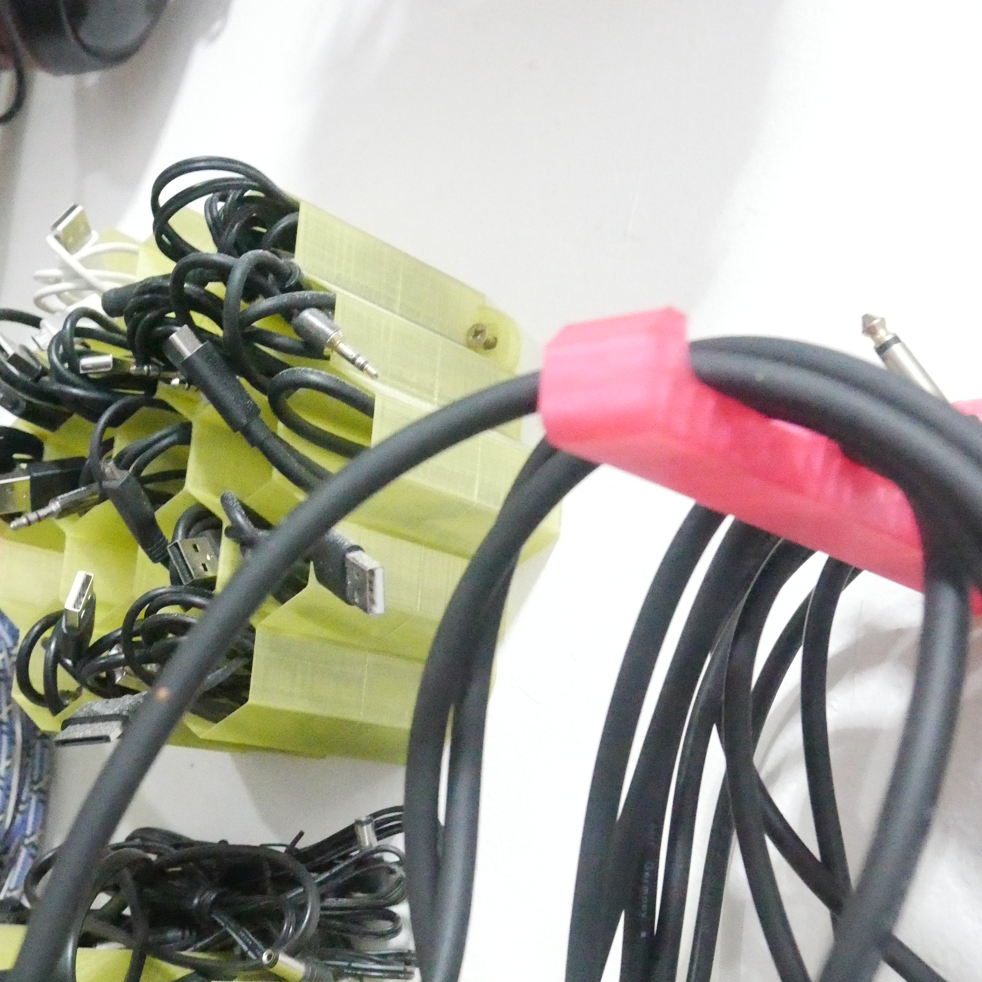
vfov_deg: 35.4
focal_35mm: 48
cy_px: 497
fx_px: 1541
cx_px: 346
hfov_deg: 35.1
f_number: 5.6
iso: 25600
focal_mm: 20
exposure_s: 1/30
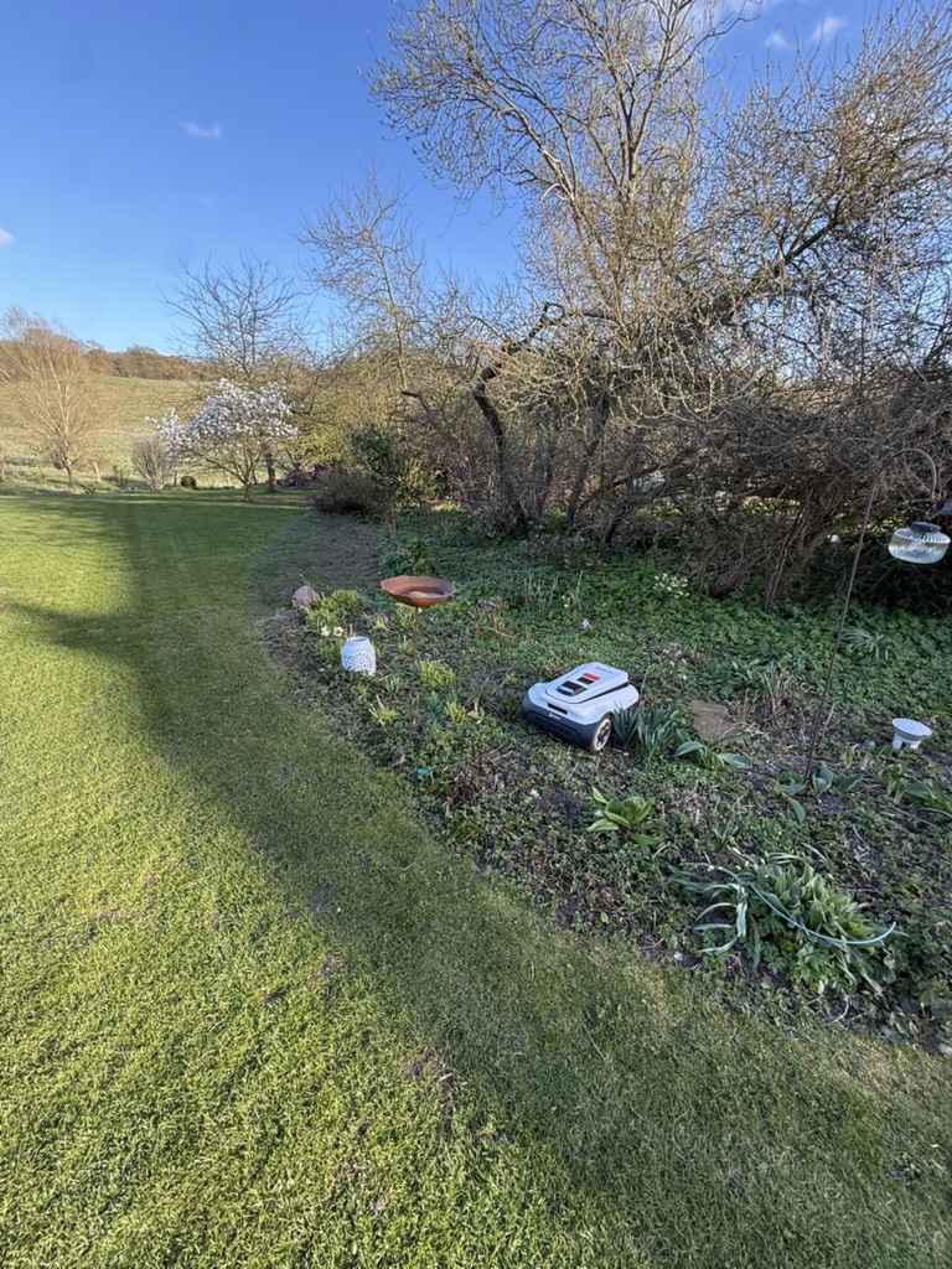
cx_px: 476
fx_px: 513
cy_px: 634
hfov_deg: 85.7
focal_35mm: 14
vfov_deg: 102.1
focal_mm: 2.22
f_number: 2.2
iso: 64
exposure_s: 1/173
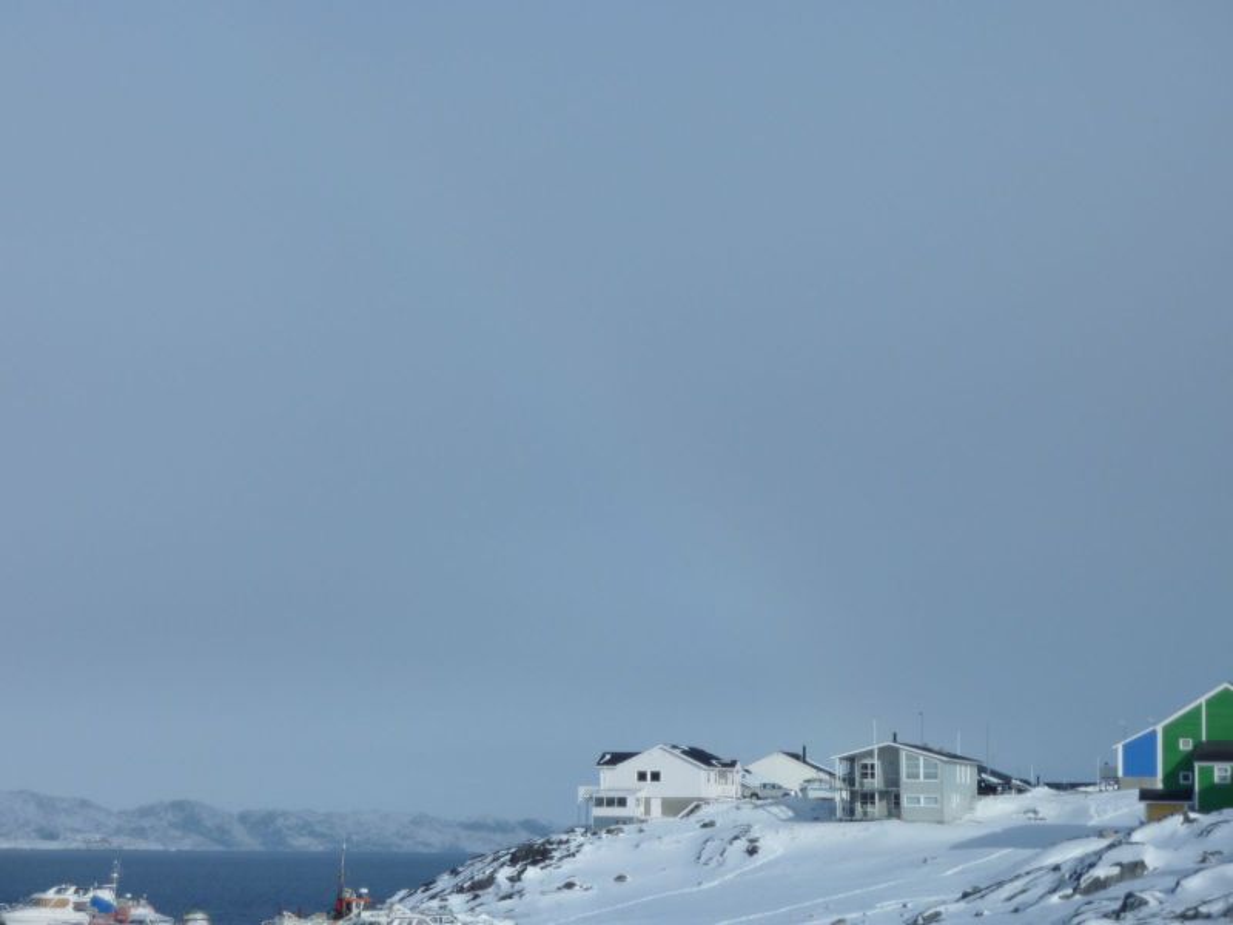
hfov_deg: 16.6
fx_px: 4239
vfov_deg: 12.5
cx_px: 616
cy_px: 462
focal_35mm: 119
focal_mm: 19.5
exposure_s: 1/1300
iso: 80
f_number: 4.4
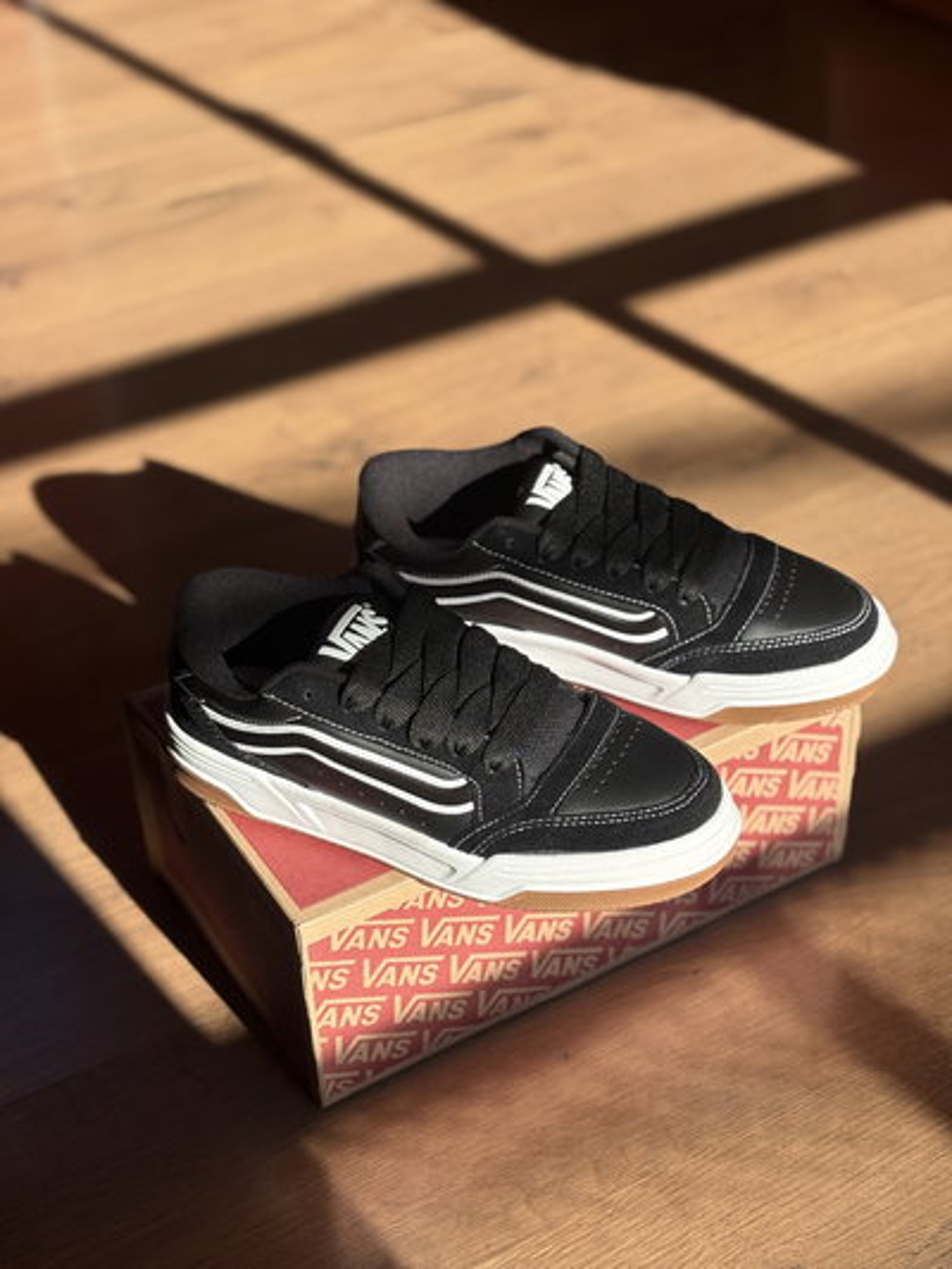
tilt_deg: -34.8
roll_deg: +3.1
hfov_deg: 28.0
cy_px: 634
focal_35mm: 52
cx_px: 476
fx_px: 1906
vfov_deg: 36.8
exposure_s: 1/1453
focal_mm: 5.96
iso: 32
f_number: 1.6
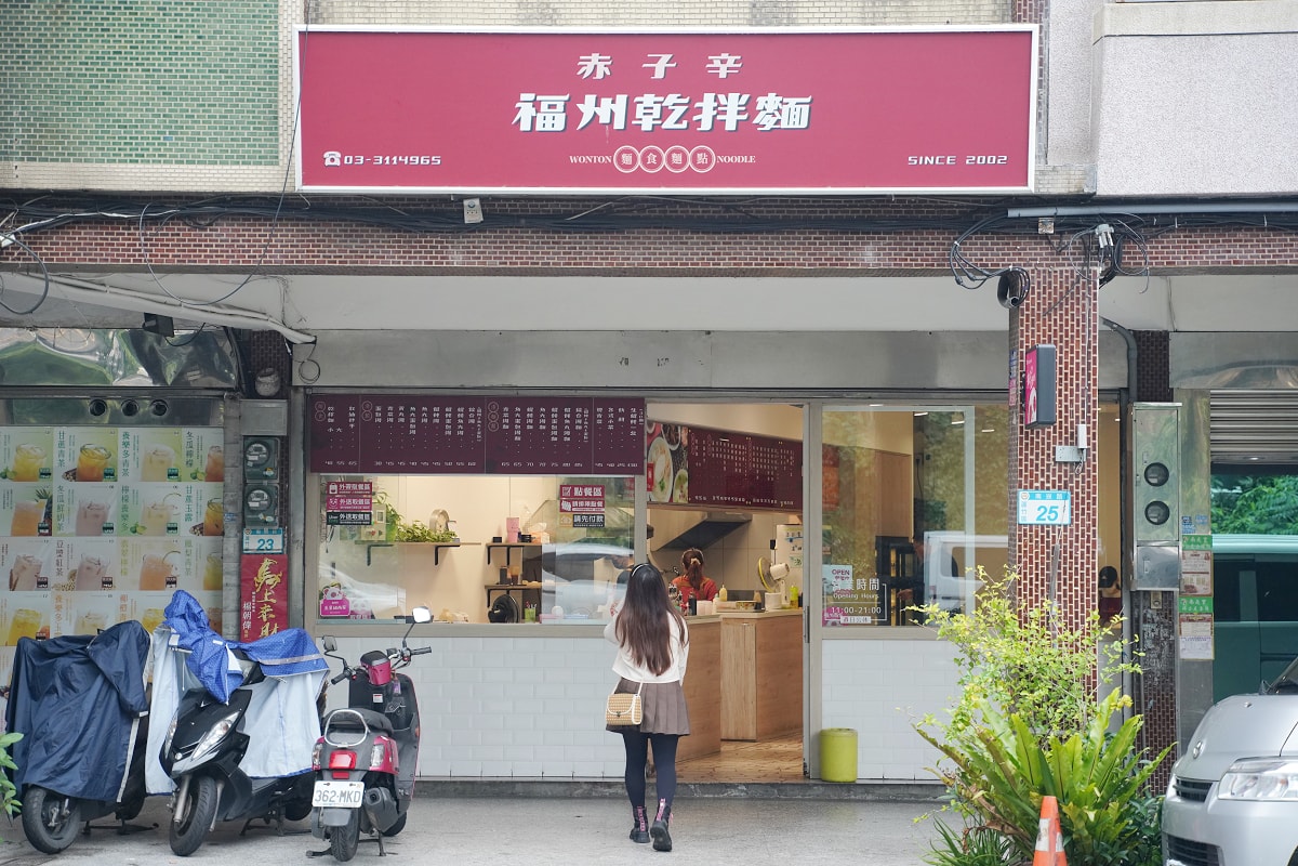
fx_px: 2452
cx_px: 649
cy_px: 433
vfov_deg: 20.0
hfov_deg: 29.7
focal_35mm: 68
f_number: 4
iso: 1600
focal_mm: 68
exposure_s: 1/160
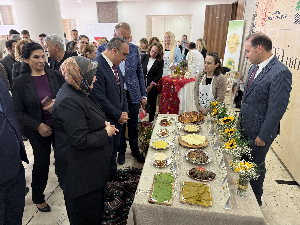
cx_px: 150
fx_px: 208
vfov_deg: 56.8
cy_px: 112
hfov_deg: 71.6
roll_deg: +0.5
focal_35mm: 24
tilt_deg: -20.9
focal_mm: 6.76
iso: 160
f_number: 1.78
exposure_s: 1/50
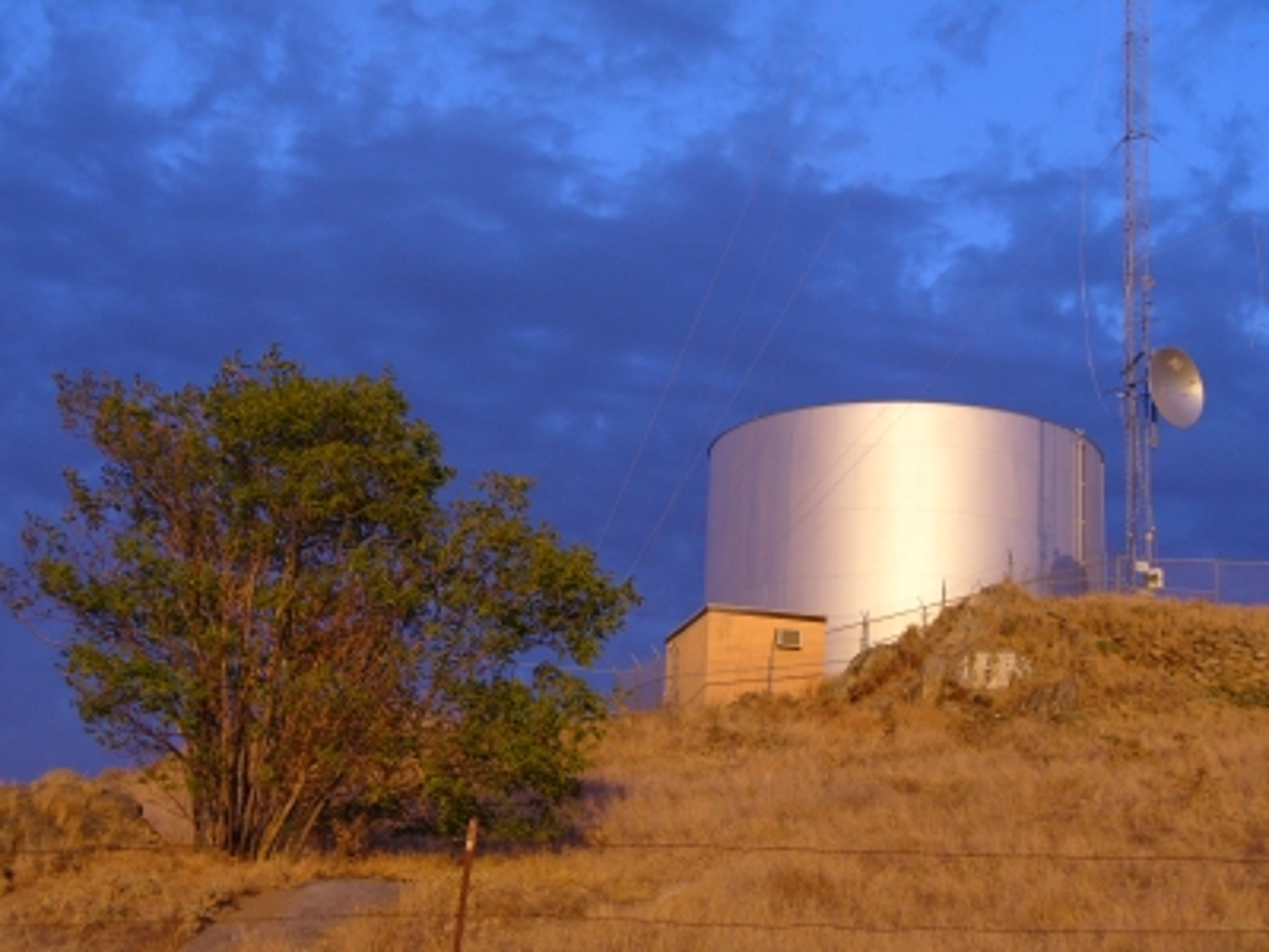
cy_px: 476
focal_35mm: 69
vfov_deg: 21.3
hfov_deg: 28.2
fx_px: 2529
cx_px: 634
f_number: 3.2
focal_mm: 11.4
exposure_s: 1/250
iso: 80
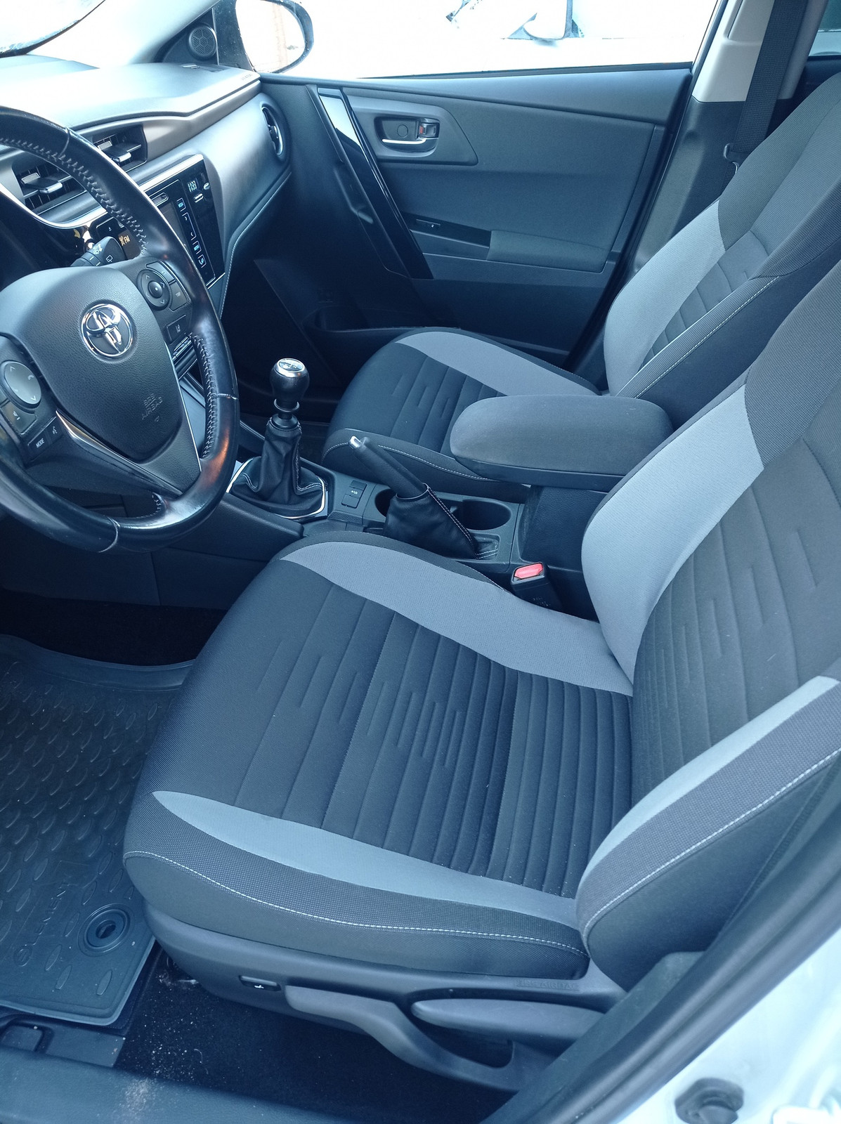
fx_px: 908
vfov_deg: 63.5
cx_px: 420
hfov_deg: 49.7
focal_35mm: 28
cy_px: 562
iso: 172
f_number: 1.79
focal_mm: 4.7
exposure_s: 1/33.3
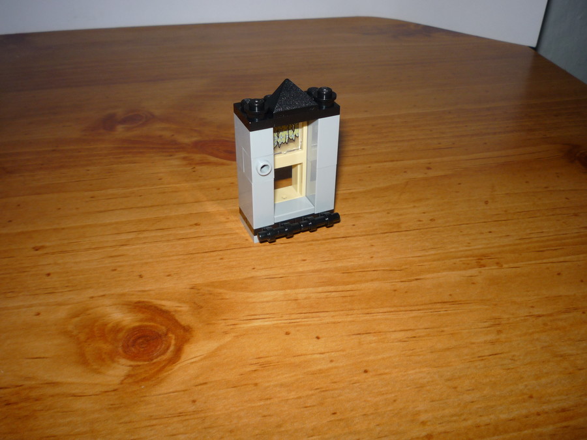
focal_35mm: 32
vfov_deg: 44.2
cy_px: 220
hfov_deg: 56.8
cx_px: 294
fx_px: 543
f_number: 4
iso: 100
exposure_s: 1/30
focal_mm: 5.2
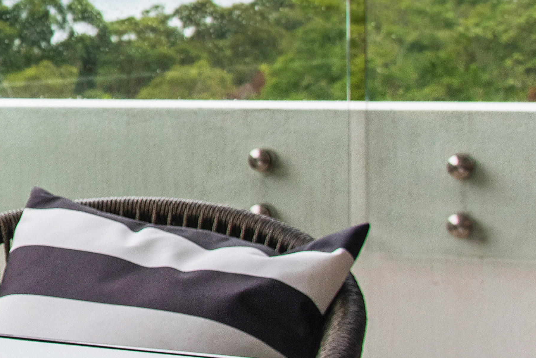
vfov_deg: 13.9
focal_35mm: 98
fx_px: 1460
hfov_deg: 18.3
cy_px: 47
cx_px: -288
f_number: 5.6
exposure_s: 1/125
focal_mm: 24
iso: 320
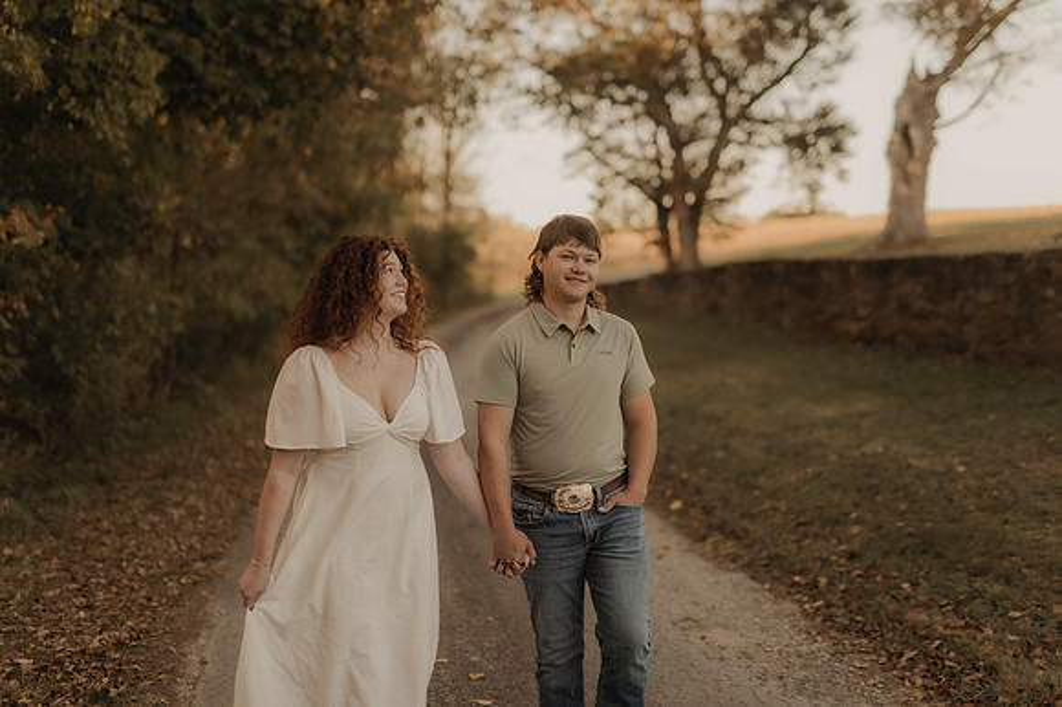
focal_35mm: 50
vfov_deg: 27.0
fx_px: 1474
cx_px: 531
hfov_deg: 39.6
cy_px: 354
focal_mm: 50
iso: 160
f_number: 2.2
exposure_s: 1/640
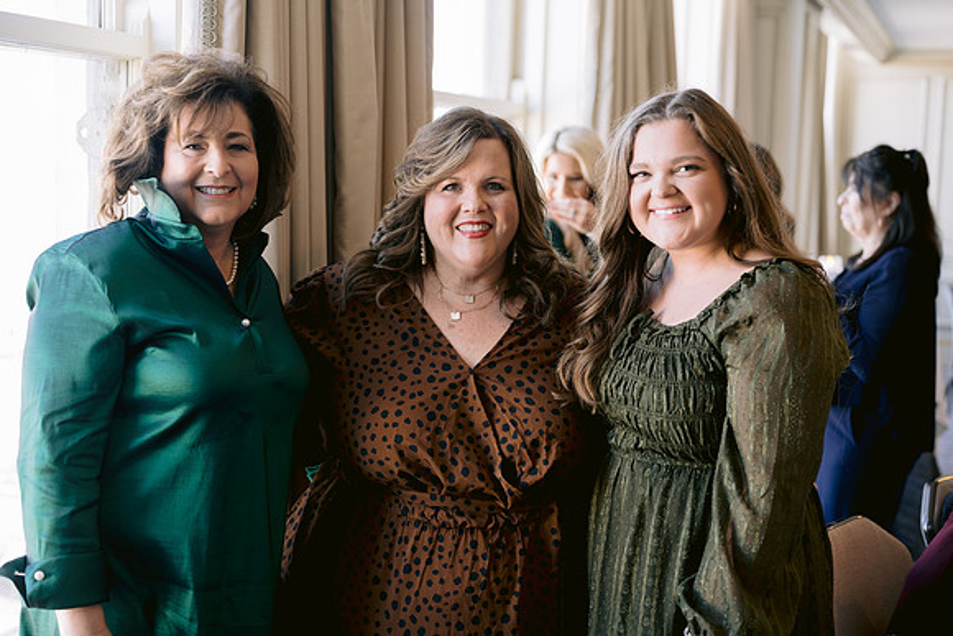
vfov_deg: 27.0
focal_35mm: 50
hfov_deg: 39.6
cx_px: 476
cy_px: 318
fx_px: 1324
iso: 250
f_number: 2.8
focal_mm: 50
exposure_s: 1/100
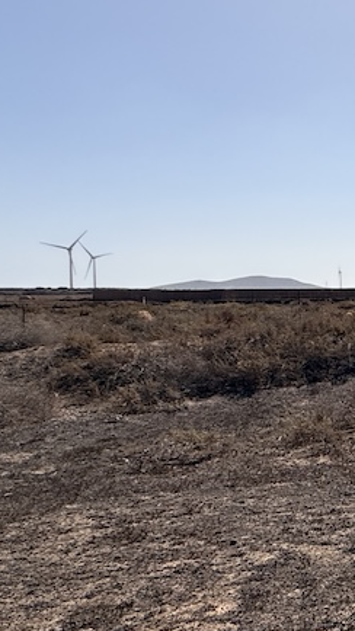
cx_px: 749
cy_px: 310
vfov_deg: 45.5
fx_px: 753
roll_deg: +0.9
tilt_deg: -1.3
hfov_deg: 17.2
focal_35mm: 45
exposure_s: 1/4425
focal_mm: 2.22
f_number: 2.2
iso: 50
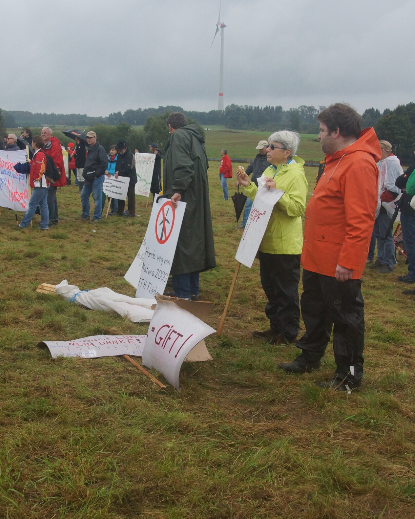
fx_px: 722
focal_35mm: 47
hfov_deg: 32.0
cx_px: 157
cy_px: 259
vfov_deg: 39.5
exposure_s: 1/1500
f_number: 8
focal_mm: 22
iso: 800
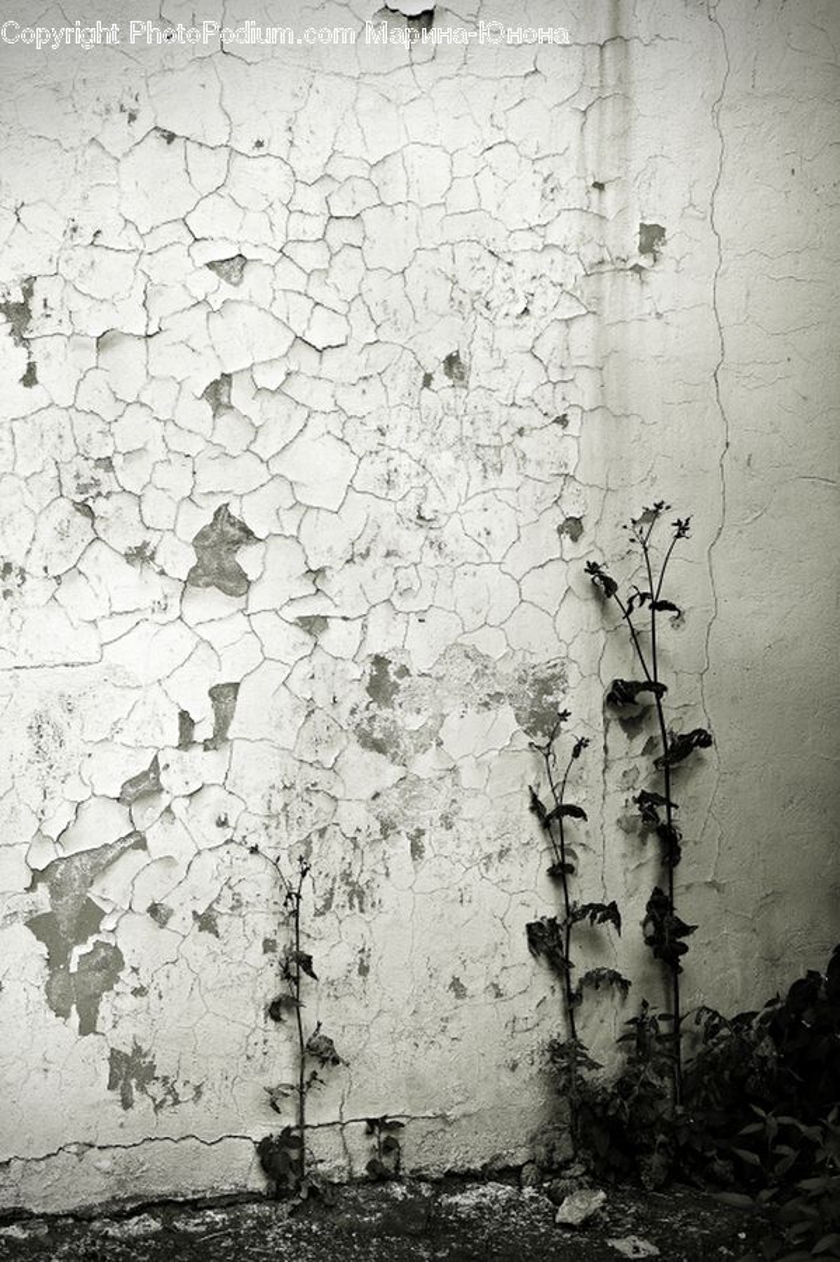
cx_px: 420
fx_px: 2628
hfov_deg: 18.2
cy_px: 631
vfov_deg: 27.0
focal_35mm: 75
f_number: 11
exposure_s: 1/125
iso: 200
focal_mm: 50
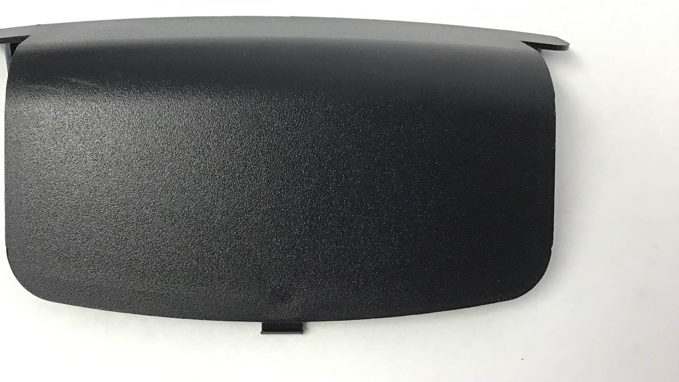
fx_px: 756
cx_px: 264
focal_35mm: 42
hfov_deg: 48.0
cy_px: 147
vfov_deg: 28.3
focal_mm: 3.3
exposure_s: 1/30
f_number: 2.4
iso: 40
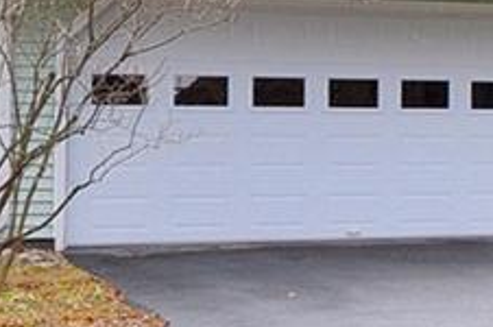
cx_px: 897
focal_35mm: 136
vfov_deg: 10.0
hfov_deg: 13.5
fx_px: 1860
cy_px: 29
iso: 500
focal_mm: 20
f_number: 5.6
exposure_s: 1/500
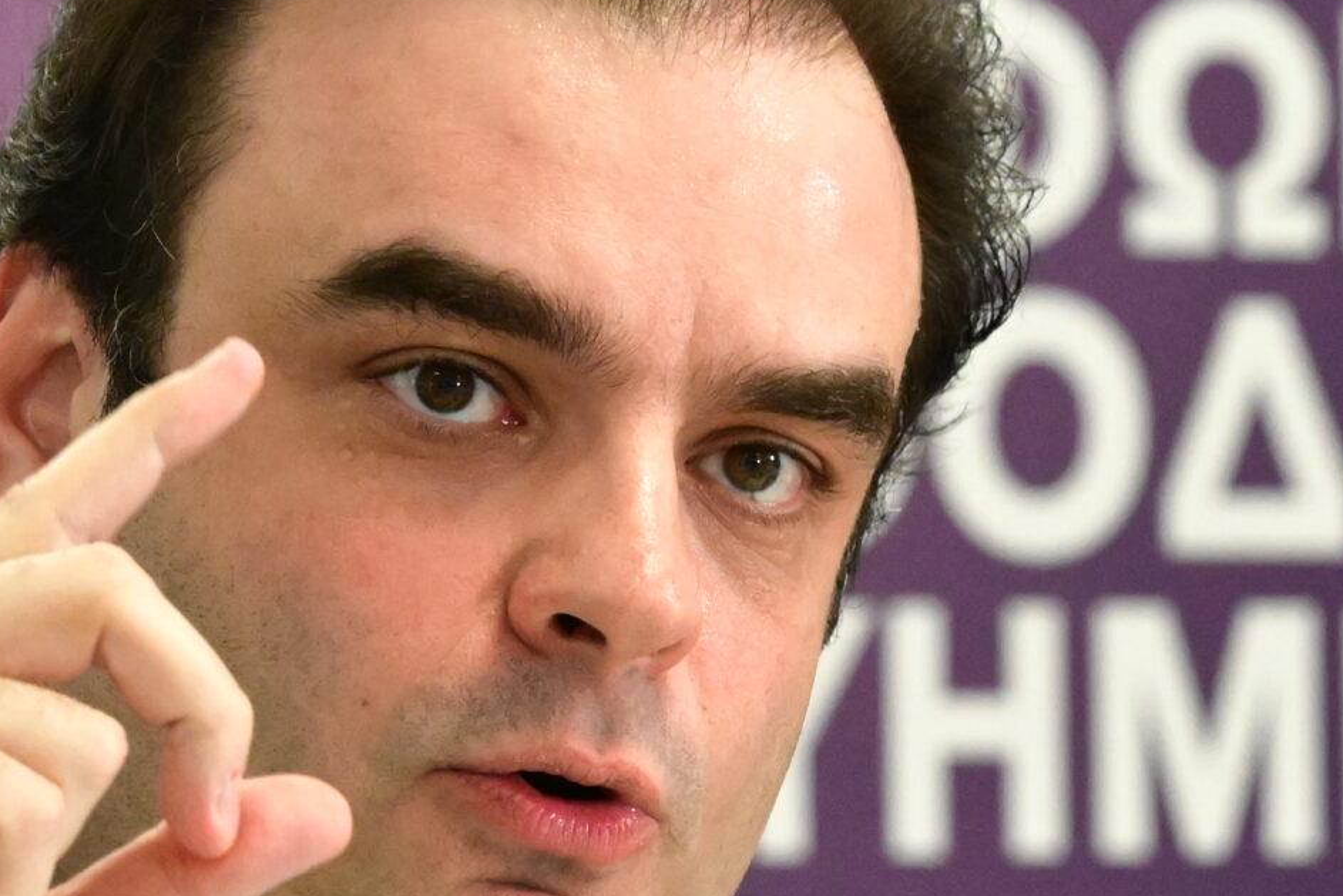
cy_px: 408
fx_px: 23504
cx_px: 490
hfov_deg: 3.3
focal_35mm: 630
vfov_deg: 2.2
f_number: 5.6
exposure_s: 1/320
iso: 6400
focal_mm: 155
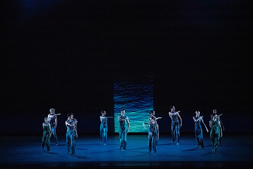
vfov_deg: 10.0
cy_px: 84
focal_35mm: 137
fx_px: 963
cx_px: 126
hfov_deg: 15.0
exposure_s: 1/400
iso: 25600
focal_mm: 137
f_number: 5.6
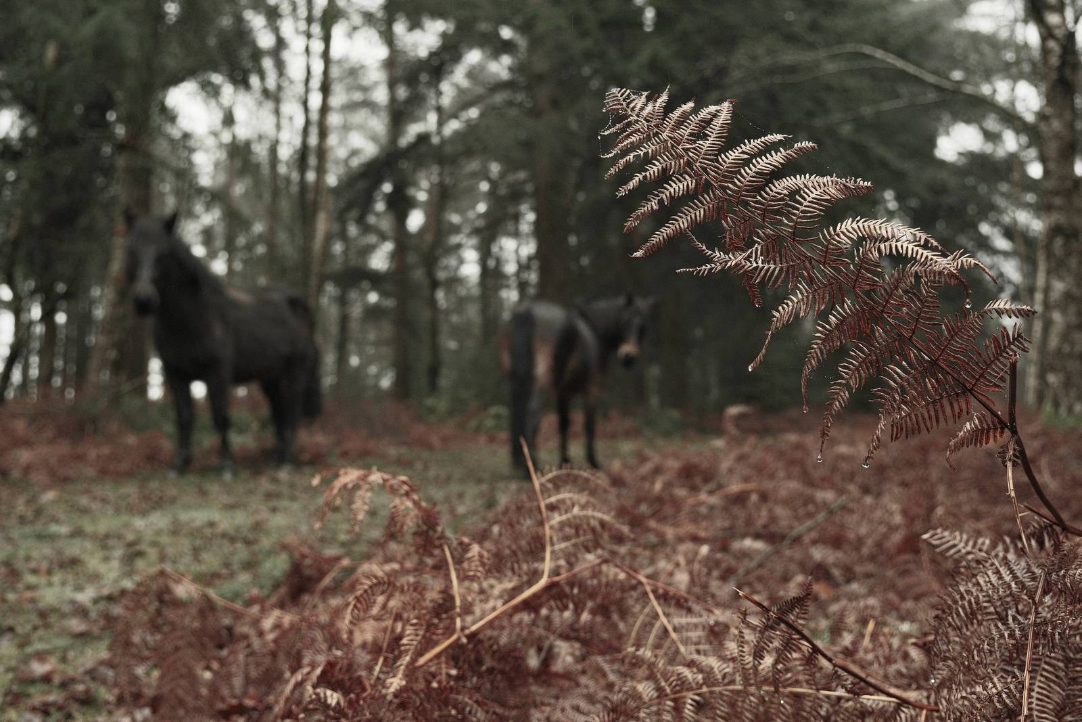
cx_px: 541
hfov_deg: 57.2
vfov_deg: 40.0
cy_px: 361
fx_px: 992
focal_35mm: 33
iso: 1600
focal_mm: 22.3
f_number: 4
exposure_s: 1/100
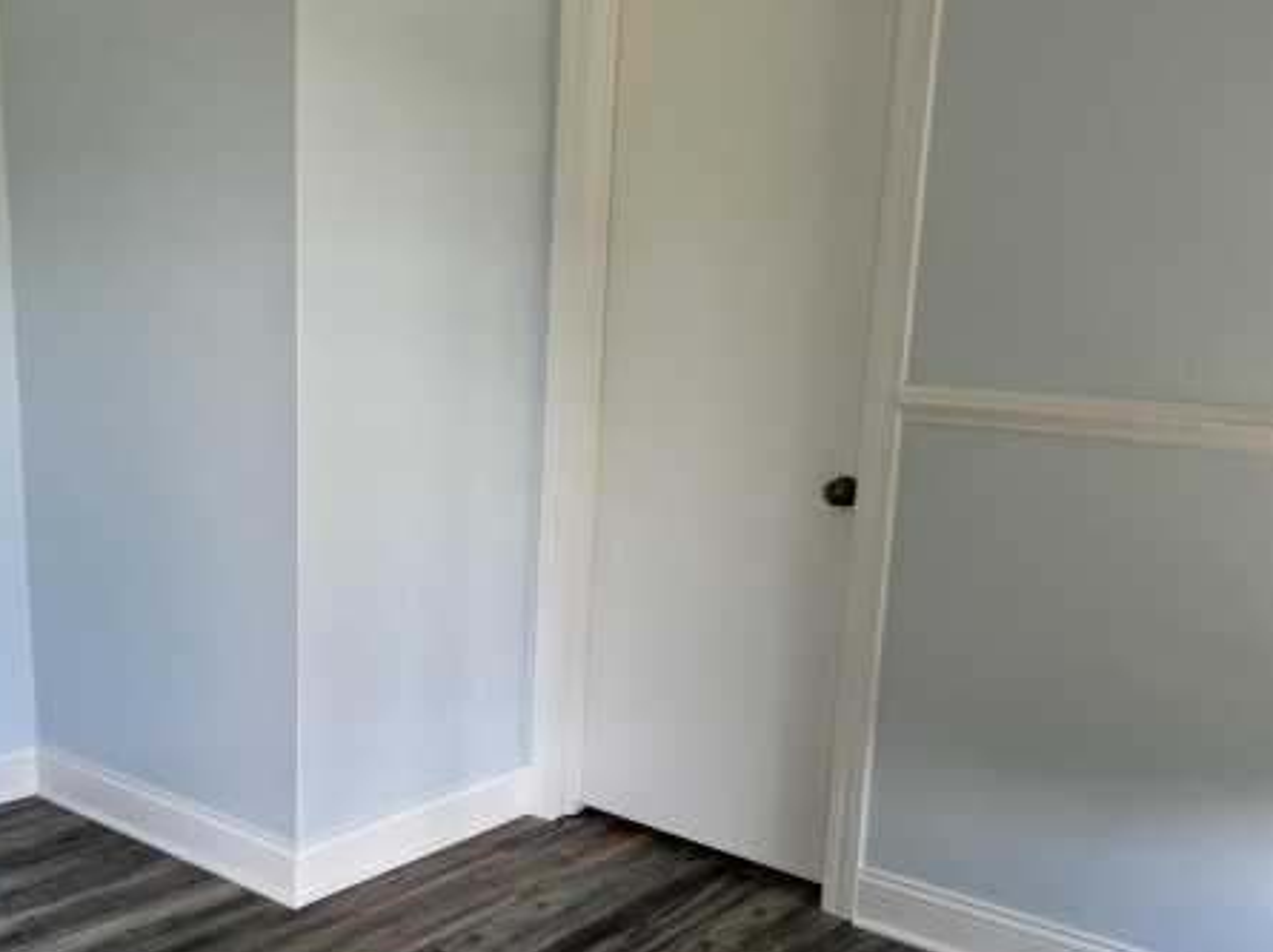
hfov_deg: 47.9
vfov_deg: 36.5
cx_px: 599
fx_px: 1433
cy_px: 615
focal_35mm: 39
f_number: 1.5
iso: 40
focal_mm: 5.7
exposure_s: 1/121
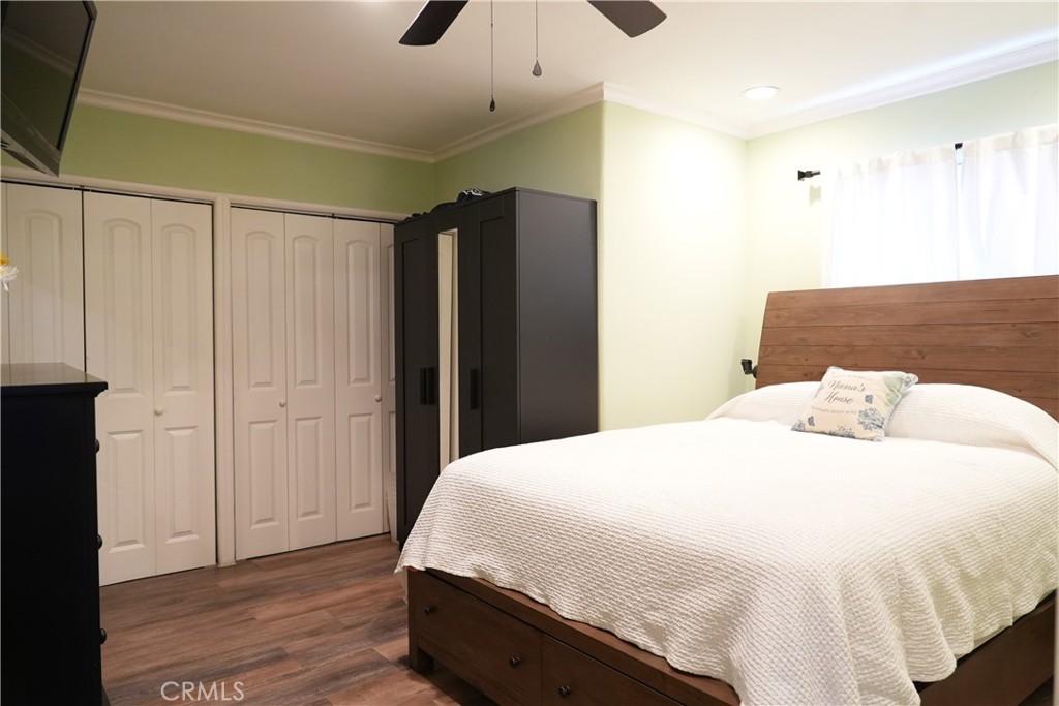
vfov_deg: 53.1
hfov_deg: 73.7
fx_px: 706
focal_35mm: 24
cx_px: 530
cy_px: 353
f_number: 4
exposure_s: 1/160
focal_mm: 24
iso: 4000
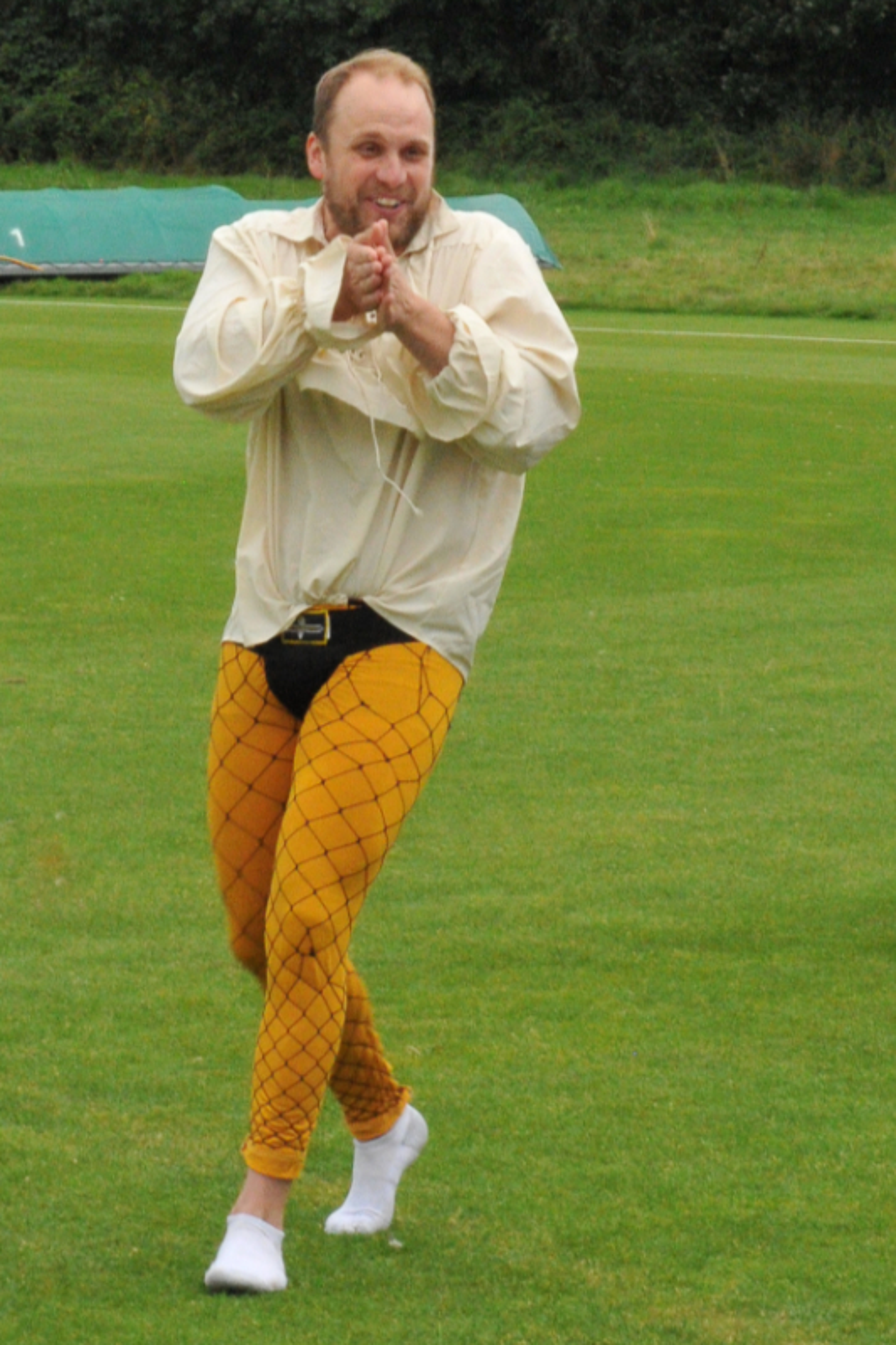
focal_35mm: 75
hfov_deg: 18.2
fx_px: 2801
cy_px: 672
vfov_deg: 27.0
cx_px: 448
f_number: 18
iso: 1600
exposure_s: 1/200
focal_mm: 50
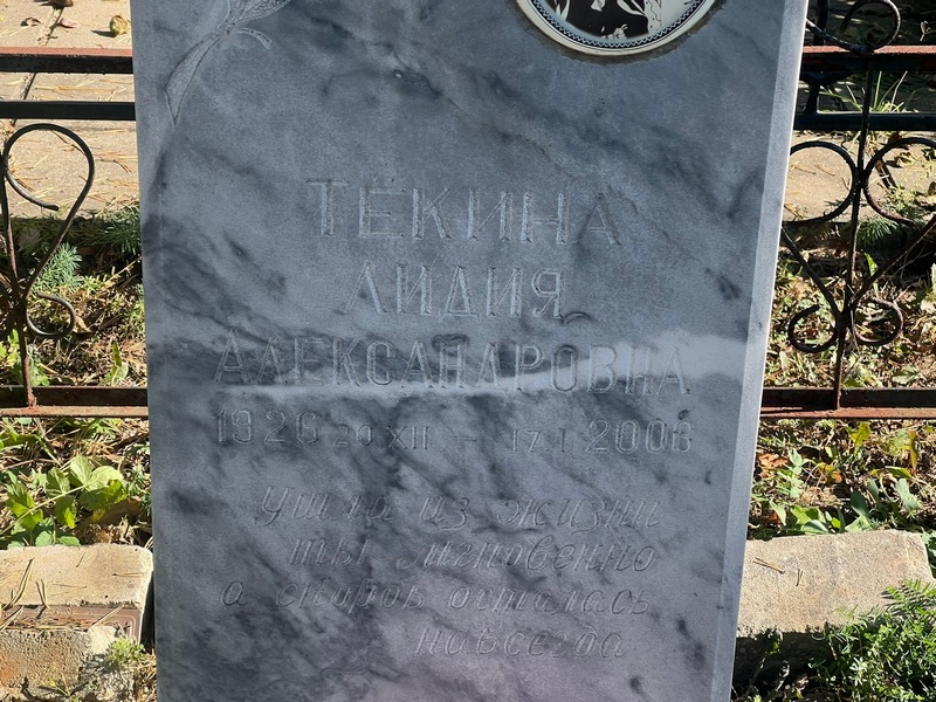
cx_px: 468
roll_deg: -0.8
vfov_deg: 19.1
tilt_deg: -27.5
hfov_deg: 25.3
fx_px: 2082
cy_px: 351
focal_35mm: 77
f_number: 2.8
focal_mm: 9
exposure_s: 1/206
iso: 32
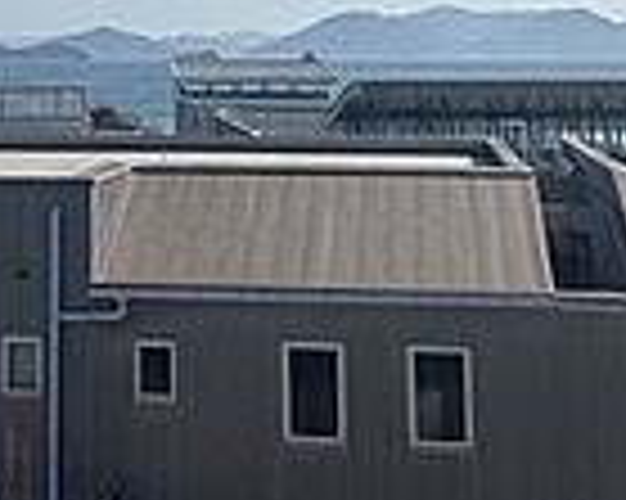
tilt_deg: +7.2
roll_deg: +0.2
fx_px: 1518
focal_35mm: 82
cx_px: 131
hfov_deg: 23.0
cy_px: -149
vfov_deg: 17.5
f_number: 1.6
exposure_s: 1/6711
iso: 50
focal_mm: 5.96
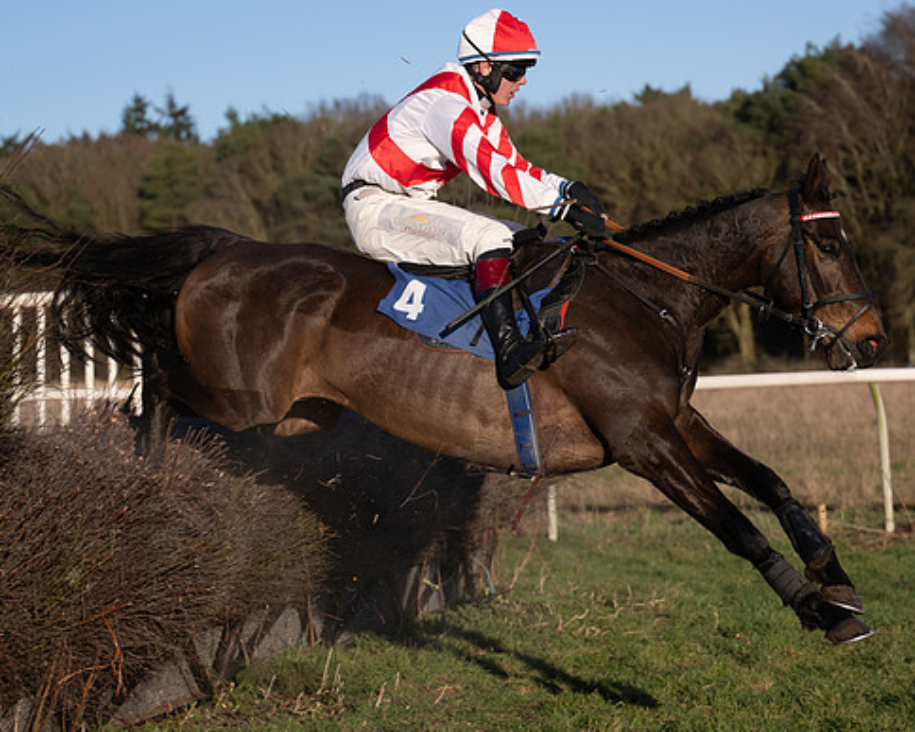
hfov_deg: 16.2
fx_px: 3222
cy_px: 464
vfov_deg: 12.9
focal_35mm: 119
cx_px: 395
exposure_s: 1/2000
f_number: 2.8
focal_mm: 70
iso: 100
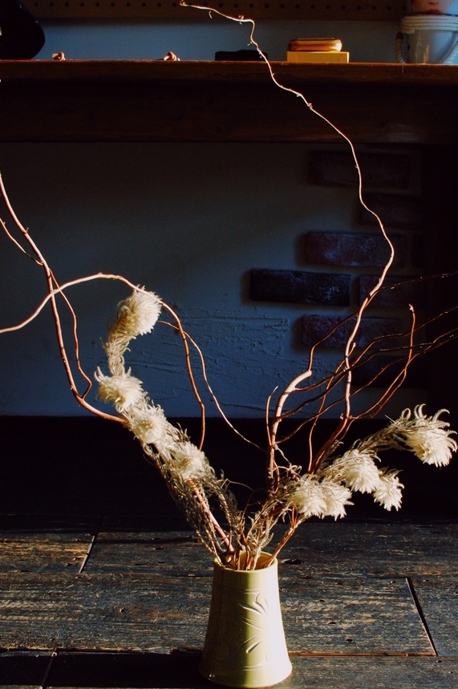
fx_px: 1197
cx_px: 248
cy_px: 392
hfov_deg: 21.7
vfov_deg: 32.1
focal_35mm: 63
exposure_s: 1/200
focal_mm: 35
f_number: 7.1
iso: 800
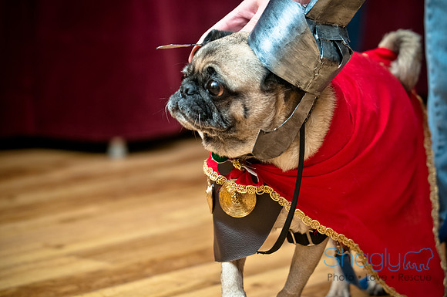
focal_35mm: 150
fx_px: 1860
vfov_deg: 9.1
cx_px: 224
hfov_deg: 13.7
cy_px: 148
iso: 200
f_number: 2.8
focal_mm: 100
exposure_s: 1/200
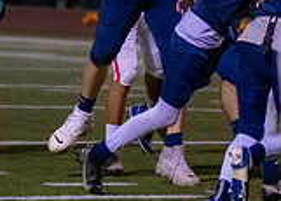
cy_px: -144
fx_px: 5626
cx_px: 156
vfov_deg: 2.0
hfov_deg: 2.9
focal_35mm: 705
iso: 6400
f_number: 2.8
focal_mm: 148
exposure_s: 1/1250
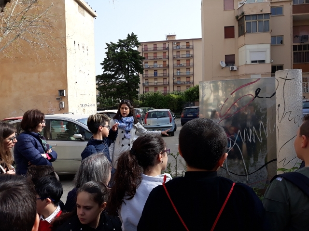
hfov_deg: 65.3
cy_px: 116
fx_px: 241
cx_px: 154
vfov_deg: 51.4
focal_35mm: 27
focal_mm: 3.71
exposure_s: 1/929
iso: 40
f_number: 1.7
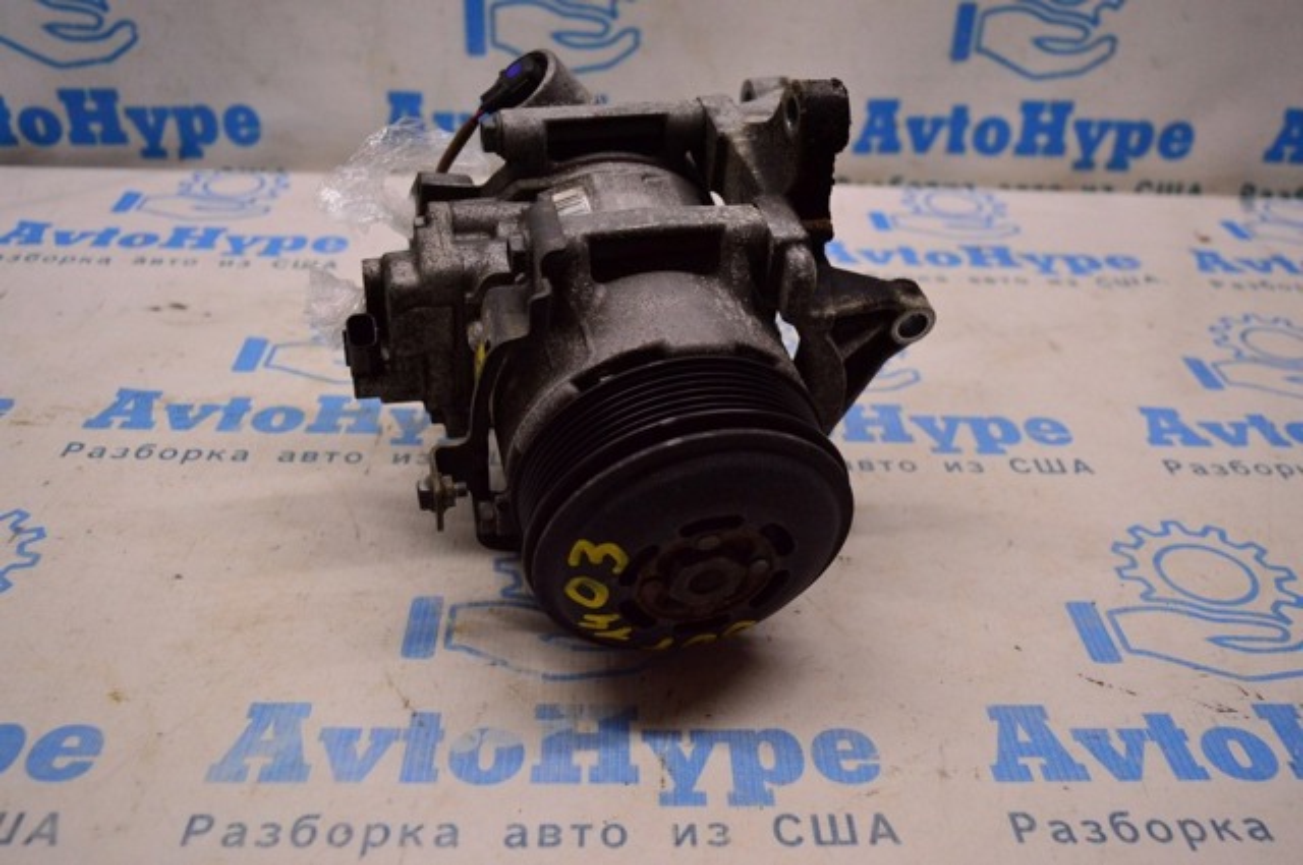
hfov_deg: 57.3
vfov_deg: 39.9
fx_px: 1193
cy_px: 432
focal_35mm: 33
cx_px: 652
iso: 1600
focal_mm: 22
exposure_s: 1/400
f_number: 4
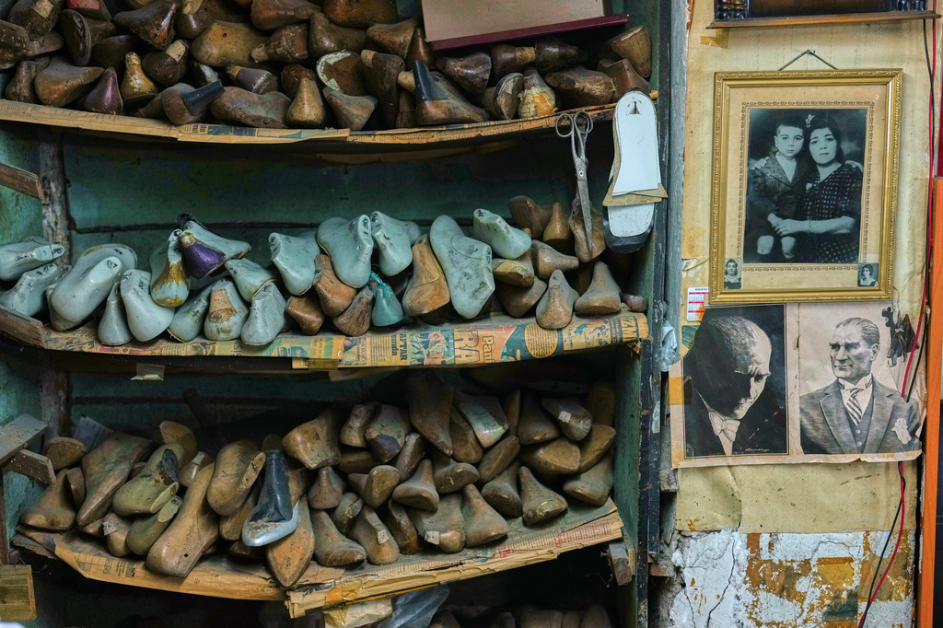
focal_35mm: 50
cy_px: 314
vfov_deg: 27.0
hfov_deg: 39.6
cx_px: 472
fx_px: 1309
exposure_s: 1/250
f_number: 2
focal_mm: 50
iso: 800
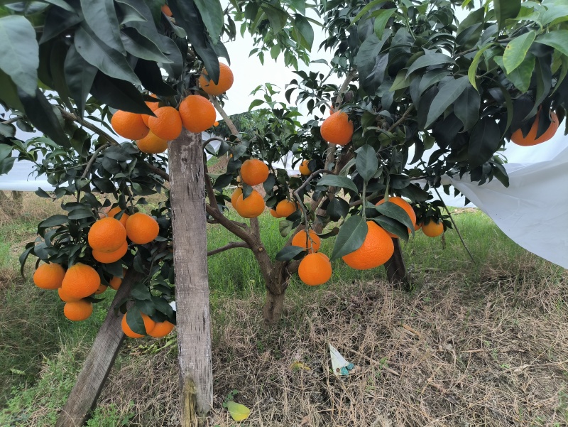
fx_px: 378
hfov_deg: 73.9
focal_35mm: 23
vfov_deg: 58.9
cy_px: 214
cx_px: 284
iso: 69
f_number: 1.79
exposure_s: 1/50
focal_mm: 4.69
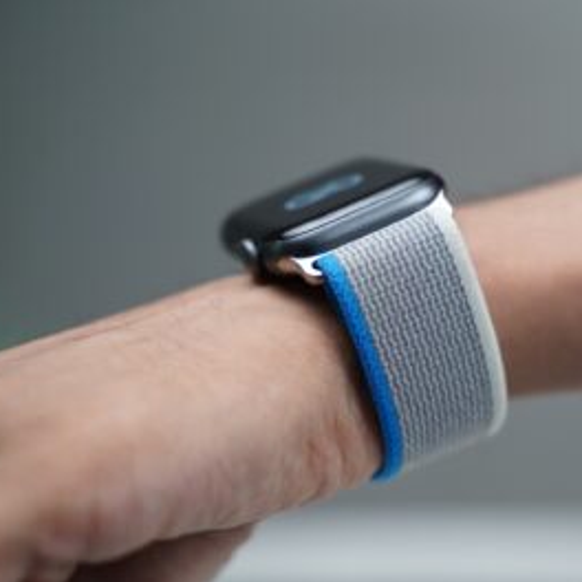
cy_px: 290
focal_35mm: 90
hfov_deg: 19.2
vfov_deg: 19.3
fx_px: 1712
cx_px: 390
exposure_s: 1/80
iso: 640
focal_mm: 70
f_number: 4
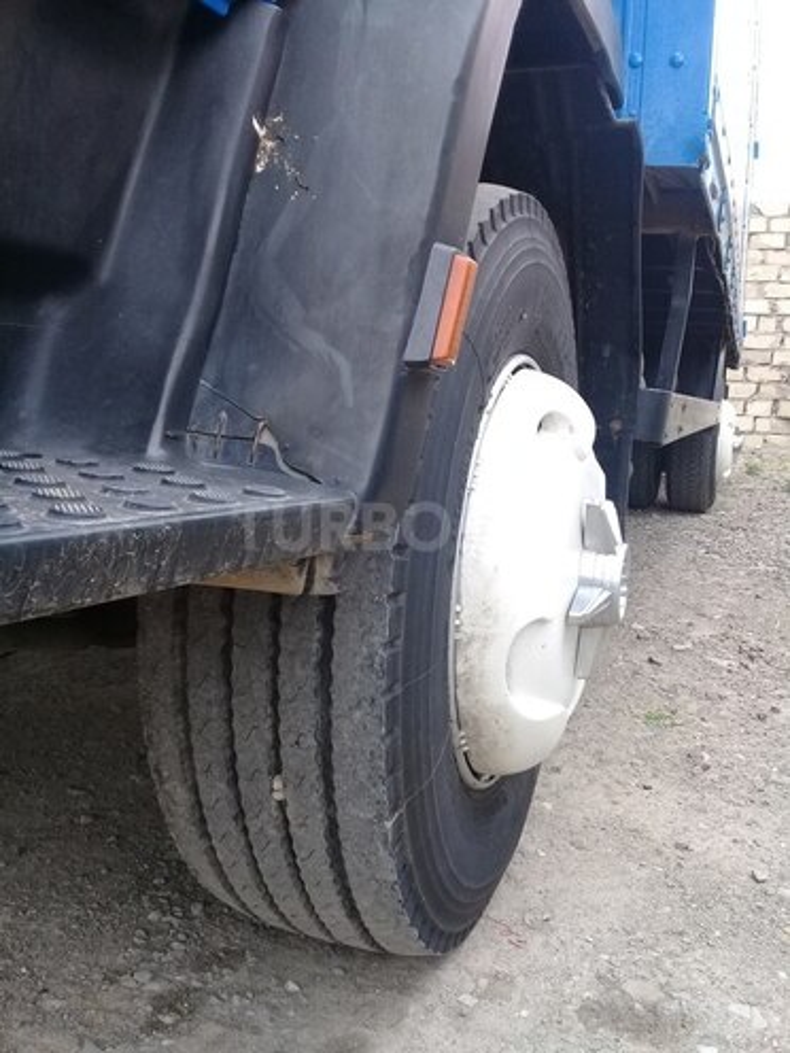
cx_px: 395
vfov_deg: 58.4
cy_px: 526
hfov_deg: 45.4
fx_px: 943
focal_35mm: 31
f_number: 2.2
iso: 80
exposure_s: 1/100
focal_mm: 3.3
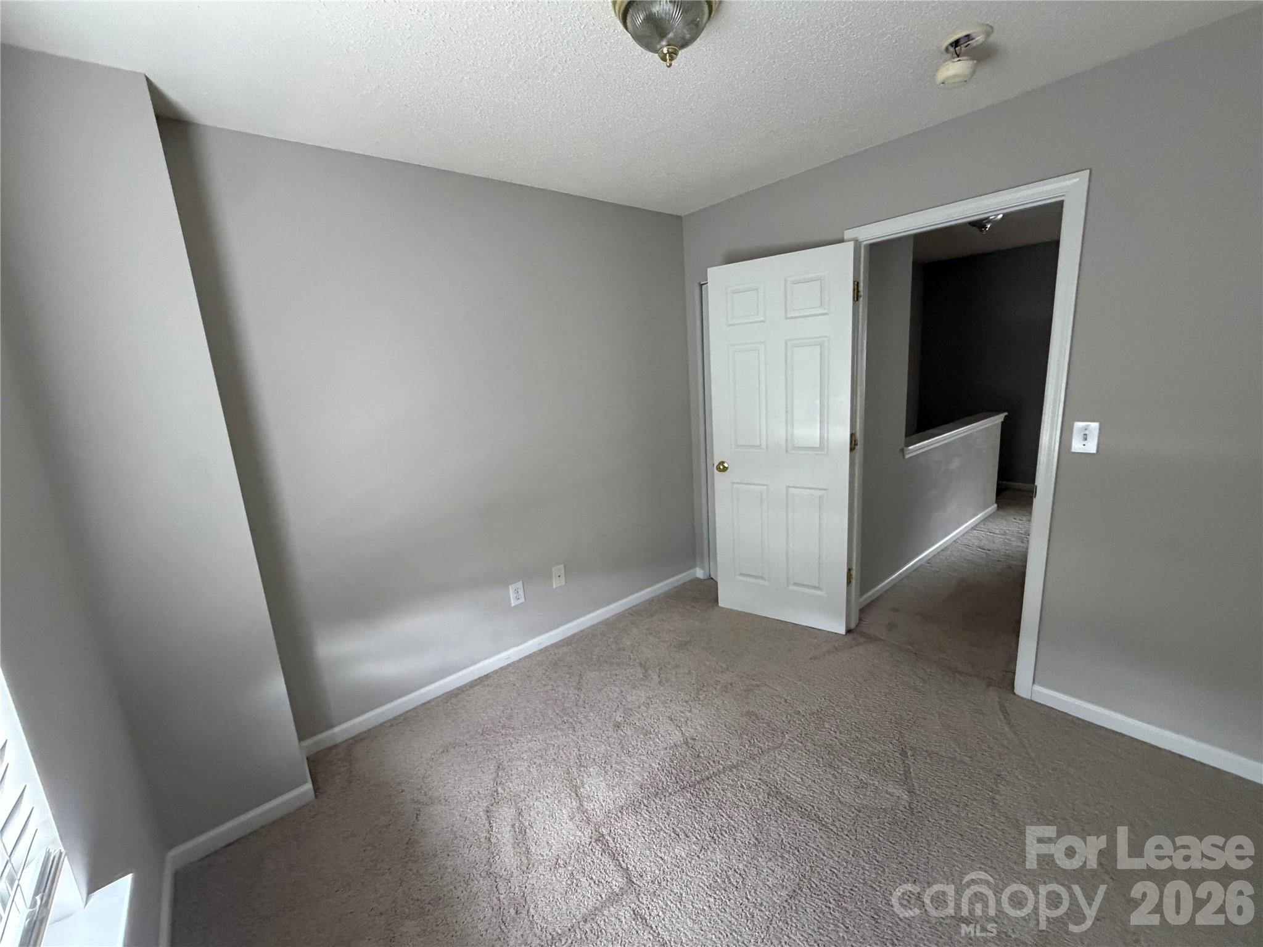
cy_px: 474
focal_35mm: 14
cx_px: 632
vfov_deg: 85.7
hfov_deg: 102.1
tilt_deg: -11.6
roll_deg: +4.4
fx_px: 511
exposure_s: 1/60
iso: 500
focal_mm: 2.22
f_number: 2.2
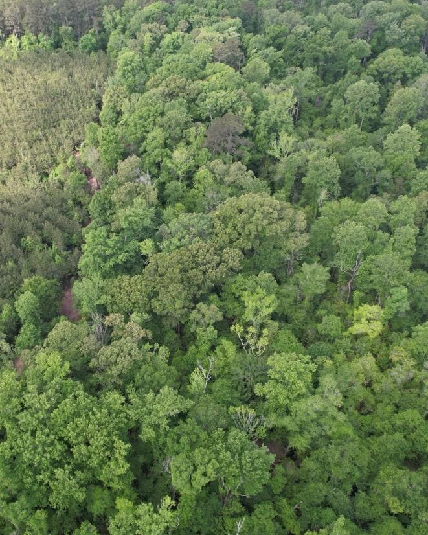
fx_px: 507
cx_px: 186
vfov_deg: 55.7
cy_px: 267
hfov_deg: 45.7
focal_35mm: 32
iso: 100
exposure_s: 1/350
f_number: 2.8
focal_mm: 8.4
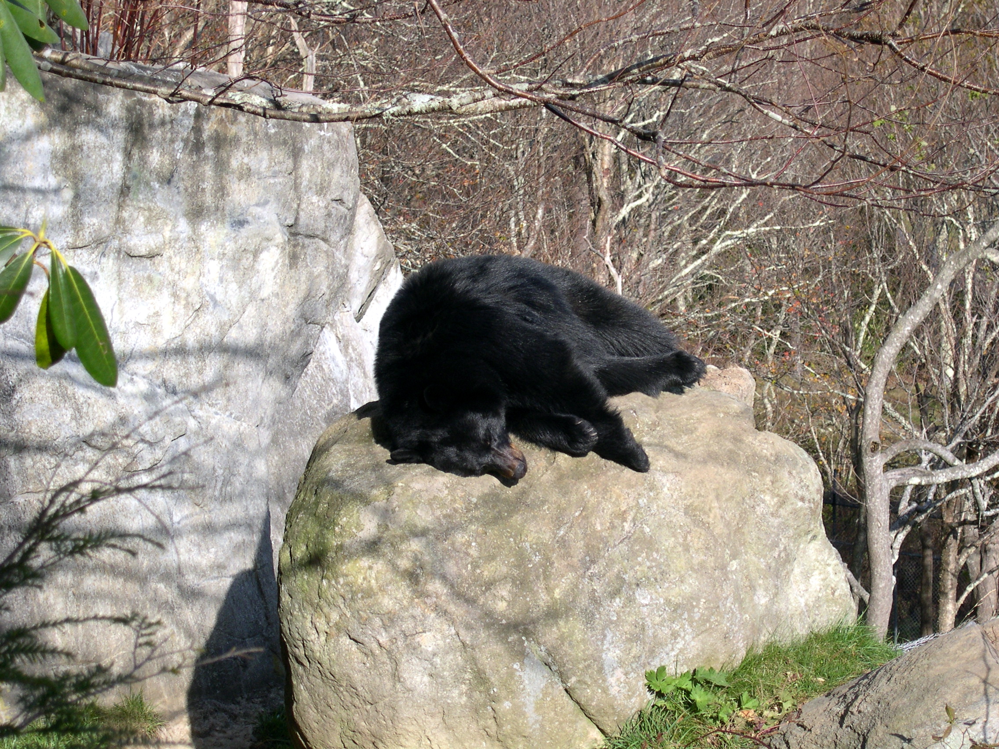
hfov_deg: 17.3
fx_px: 3290
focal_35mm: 114
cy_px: 374
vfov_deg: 13.0
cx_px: 500
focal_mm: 24
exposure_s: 1/341
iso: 100
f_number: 4.9
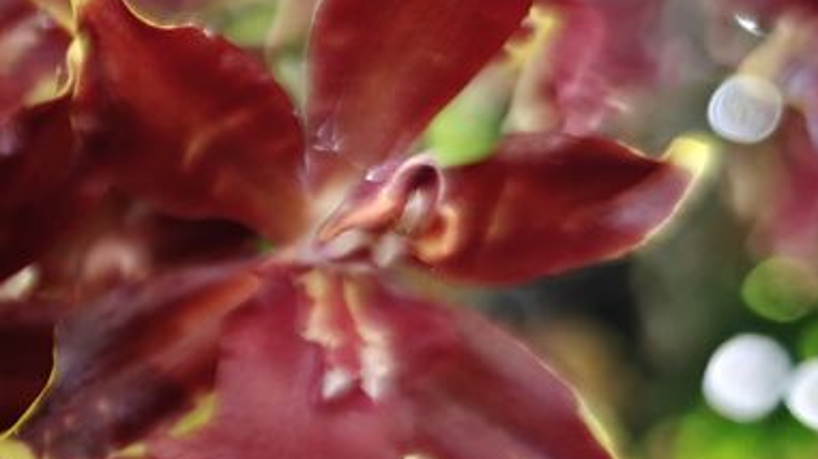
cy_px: 410
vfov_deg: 15.1
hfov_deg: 23.3
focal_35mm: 79
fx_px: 1713
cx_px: -292
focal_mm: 6.06
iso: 500
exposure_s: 1/100
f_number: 1.6
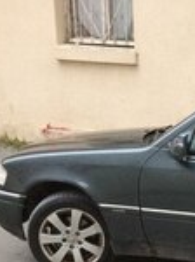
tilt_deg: -24.2
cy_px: 334
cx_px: 275
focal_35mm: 96
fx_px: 723
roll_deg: -1.5
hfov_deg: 14.5
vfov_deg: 19.1
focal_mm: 4.15
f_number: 2.2
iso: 160
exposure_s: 1/33
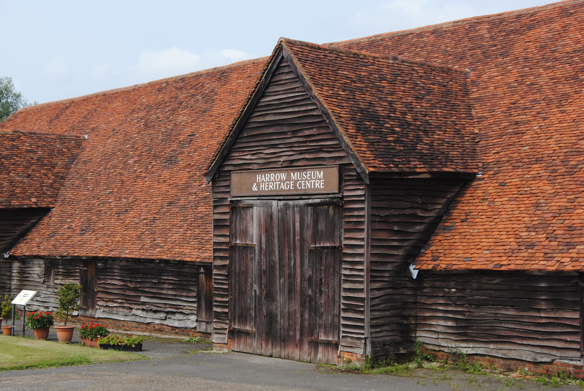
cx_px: 208
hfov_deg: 32.1
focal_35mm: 62
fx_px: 1007
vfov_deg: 22.0
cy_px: 220
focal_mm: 32
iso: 100
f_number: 8
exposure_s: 1/250
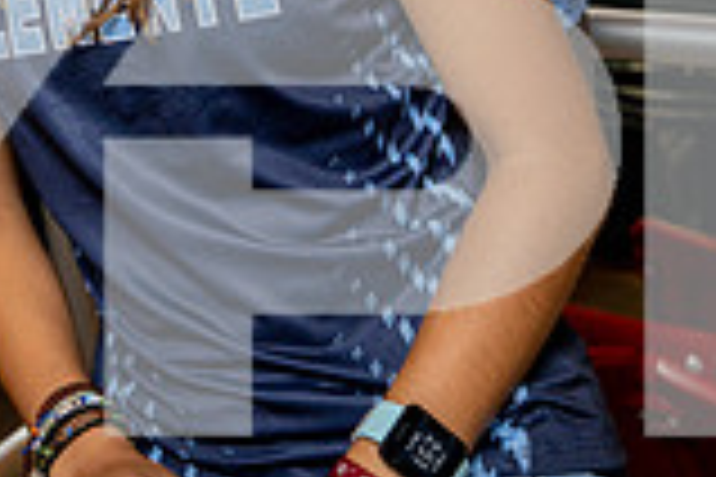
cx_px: 32
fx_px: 2108
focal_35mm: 106
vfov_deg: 12.0
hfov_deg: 18.8
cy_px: -344
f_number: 5
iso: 800
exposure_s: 1/250
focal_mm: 29
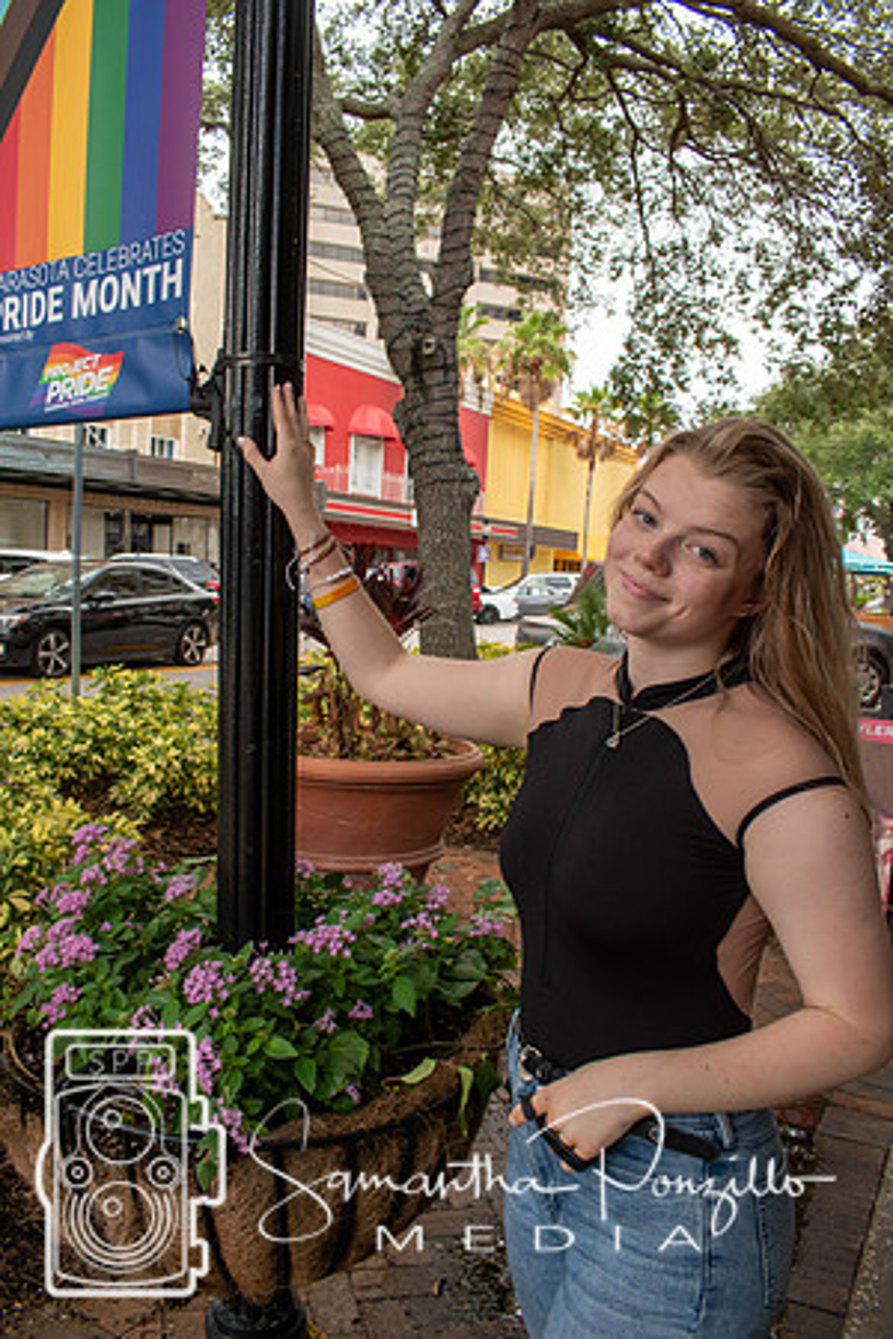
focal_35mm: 27
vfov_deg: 67.4
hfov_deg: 47.9
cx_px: 446
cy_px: 670
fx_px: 1005
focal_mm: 18
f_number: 7.1
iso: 400
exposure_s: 1/200
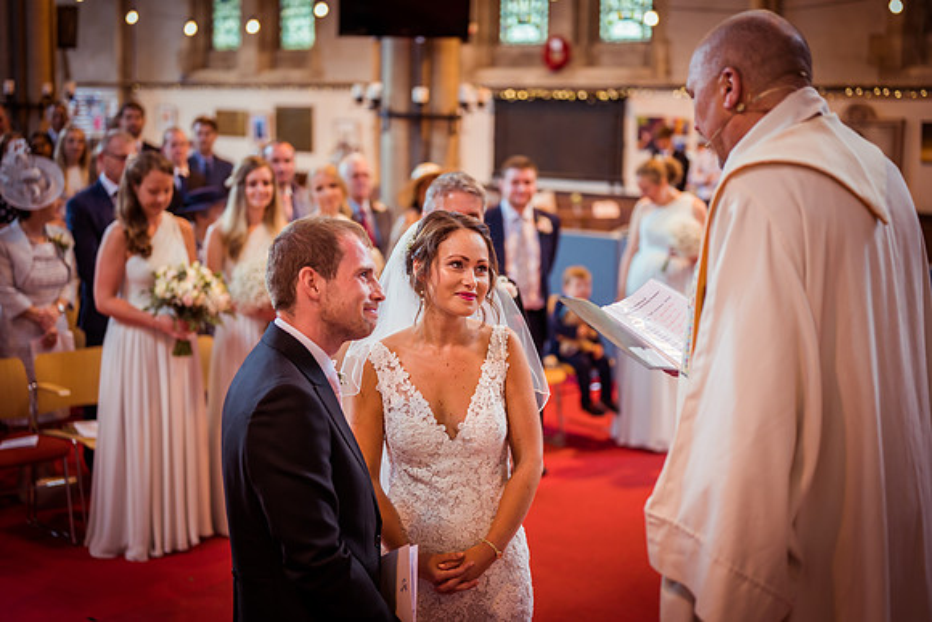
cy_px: 311
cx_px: 466
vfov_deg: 25.4
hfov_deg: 37.3
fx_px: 1379
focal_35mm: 53
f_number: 1.8
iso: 560
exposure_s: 1/160
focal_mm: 50
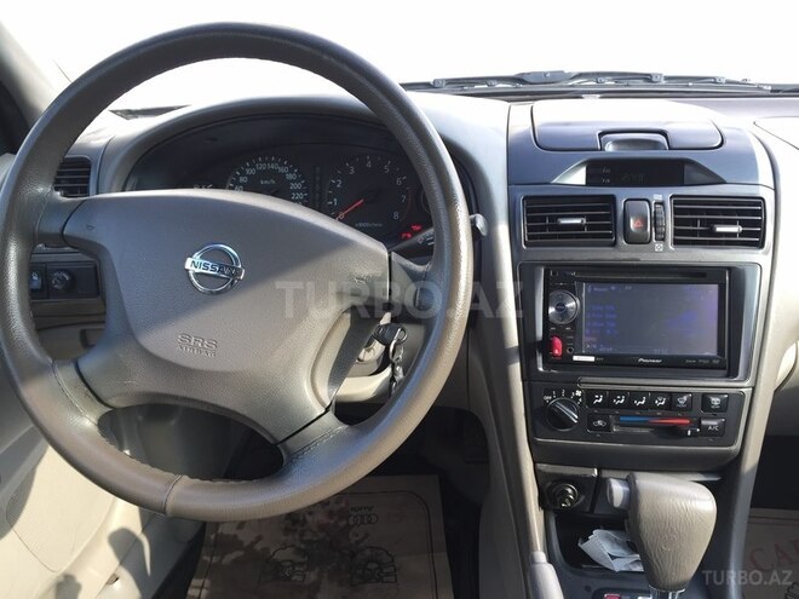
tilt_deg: -17.1
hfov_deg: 61.7
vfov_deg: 48.2
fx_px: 669
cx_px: 400
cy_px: 300
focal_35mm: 29
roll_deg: +2.8
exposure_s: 1/118
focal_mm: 4.15
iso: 32
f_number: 2.2
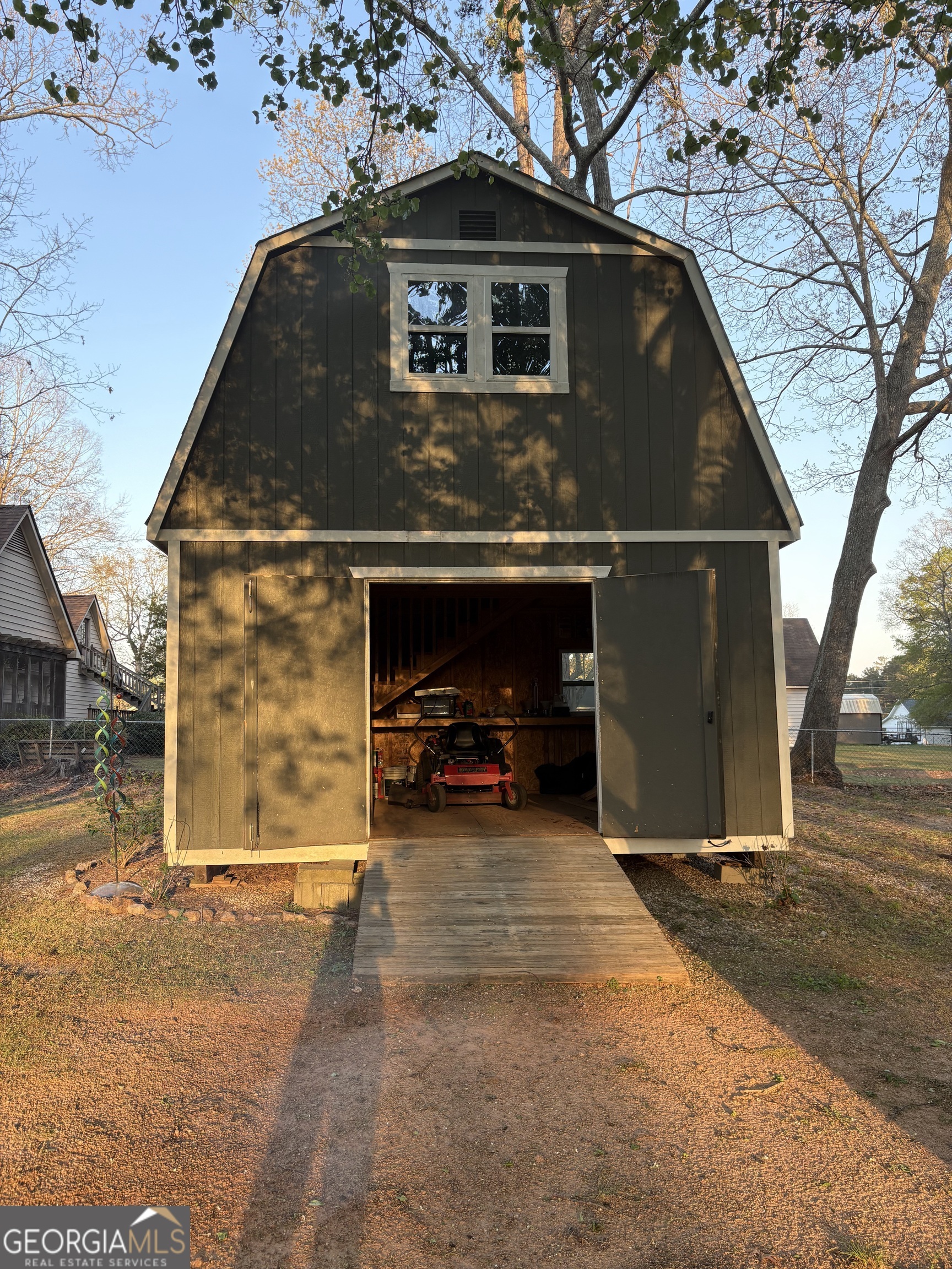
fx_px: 953
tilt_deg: +7.7
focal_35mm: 26
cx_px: 476
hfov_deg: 53.1
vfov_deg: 67.3
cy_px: 634
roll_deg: +0.8
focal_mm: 5.96
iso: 64
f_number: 1.6
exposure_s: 1/333
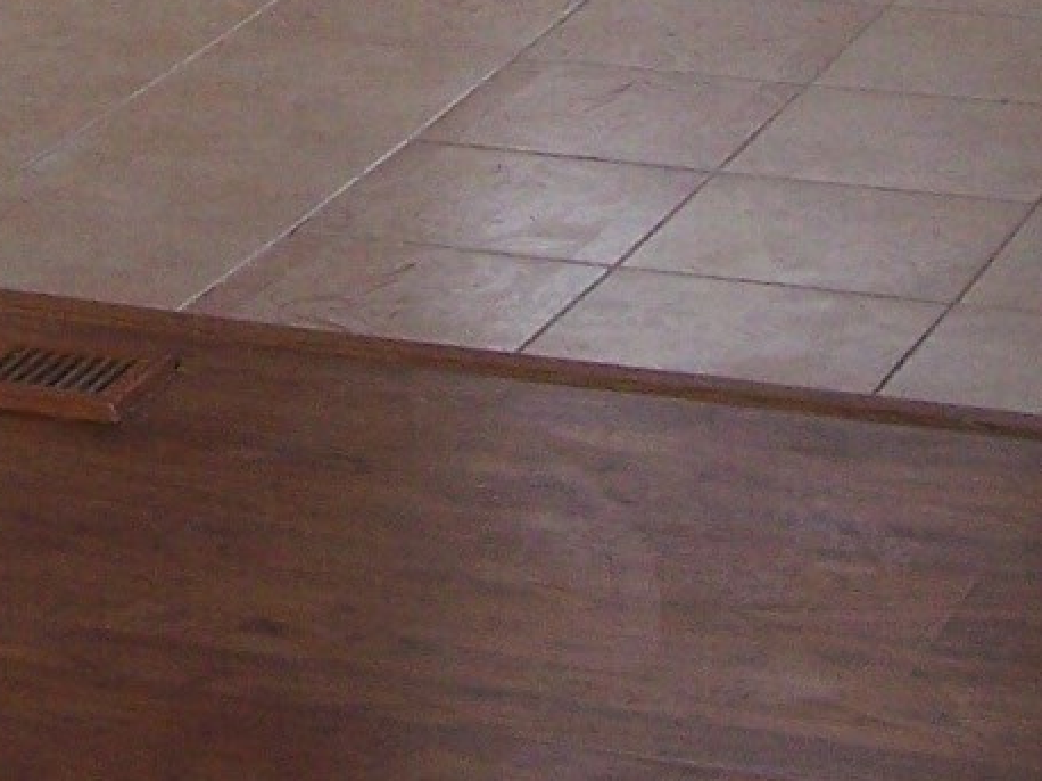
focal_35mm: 170
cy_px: -708
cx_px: 111
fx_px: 5115
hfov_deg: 11.6
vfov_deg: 8.3
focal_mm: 6.3
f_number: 2.8
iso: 160
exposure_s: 1/60
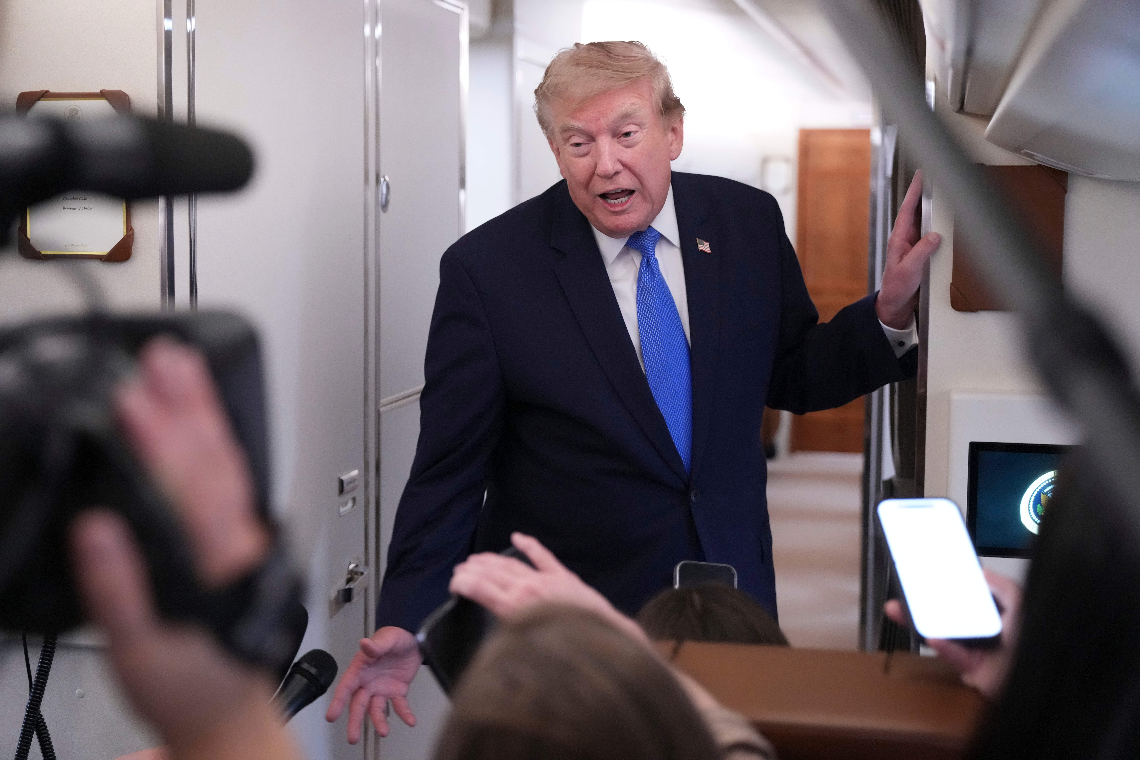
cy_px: 380
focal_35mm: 52
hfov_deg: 38.2
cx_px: 570
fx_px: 1647
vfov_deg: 26.0
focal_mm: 52
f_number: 2.8
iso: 5000
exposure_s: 1/160
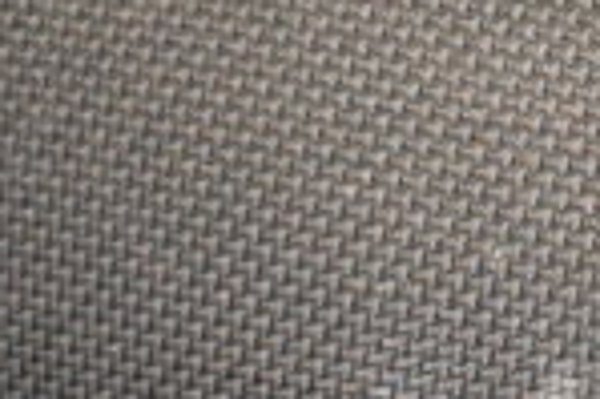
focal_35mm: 135
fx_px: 2248
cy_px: -228
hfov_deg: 13.2
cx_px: 1184
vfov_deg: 9.8
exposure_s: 1/40
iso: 4500
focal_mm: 22
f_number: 3.8
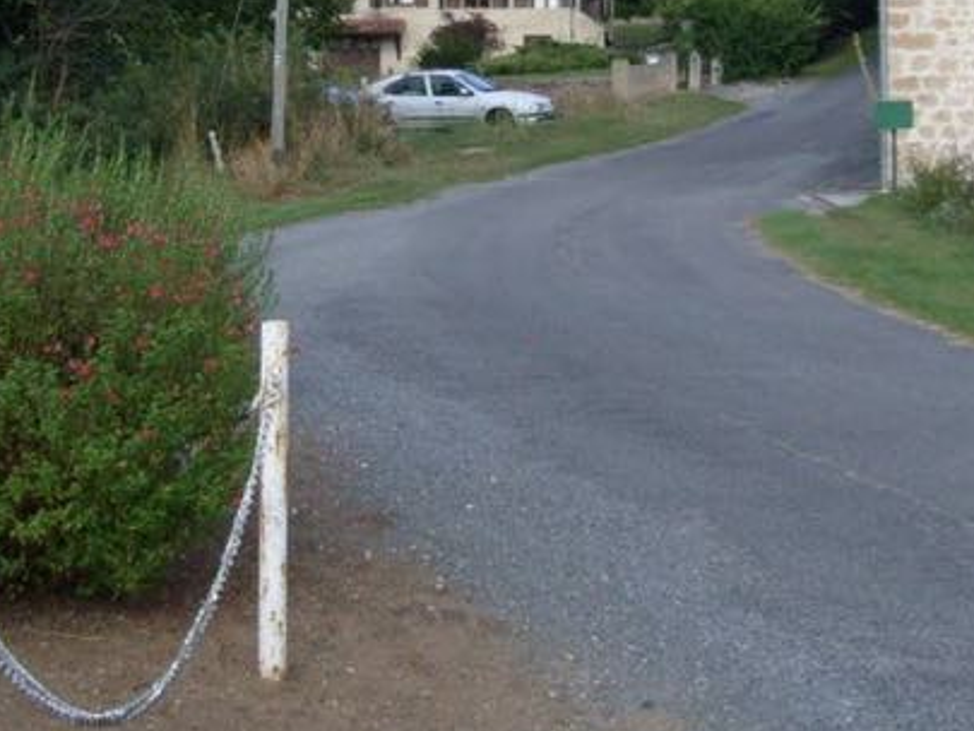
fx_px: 2139
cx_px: 455
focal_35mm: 76
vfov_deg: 18.9
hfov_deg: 25.6
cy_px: 12
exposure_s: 1/125
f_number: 7.1
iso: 80
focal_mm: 5.8
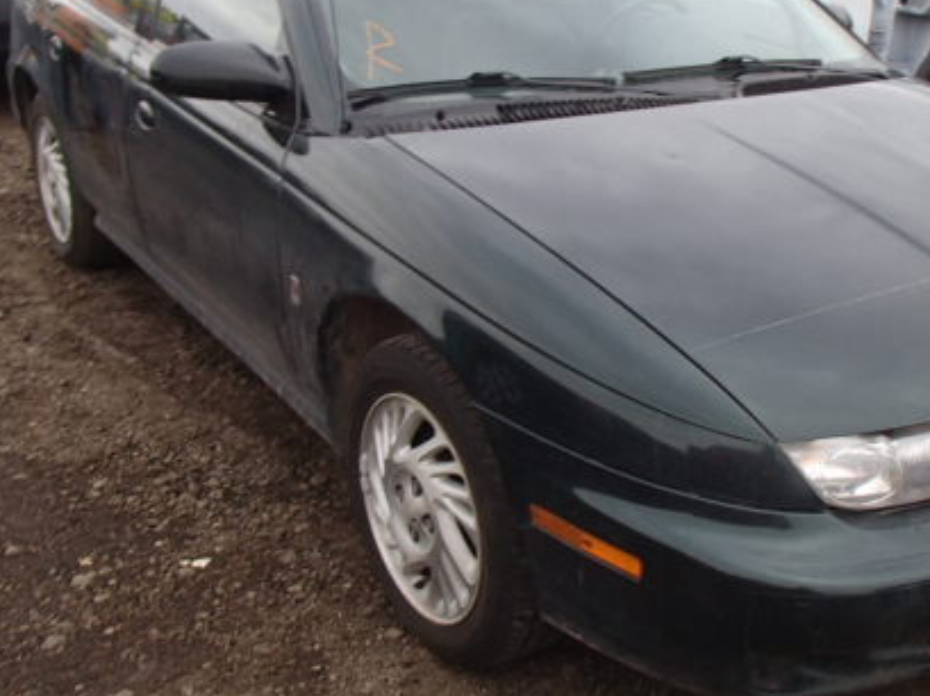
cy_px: 298
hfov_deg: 39.7
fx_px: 1262
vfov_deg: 30.8
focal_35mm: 47
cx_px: 657
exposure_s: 1/60
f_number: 4.1
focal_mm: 5.4
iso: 125
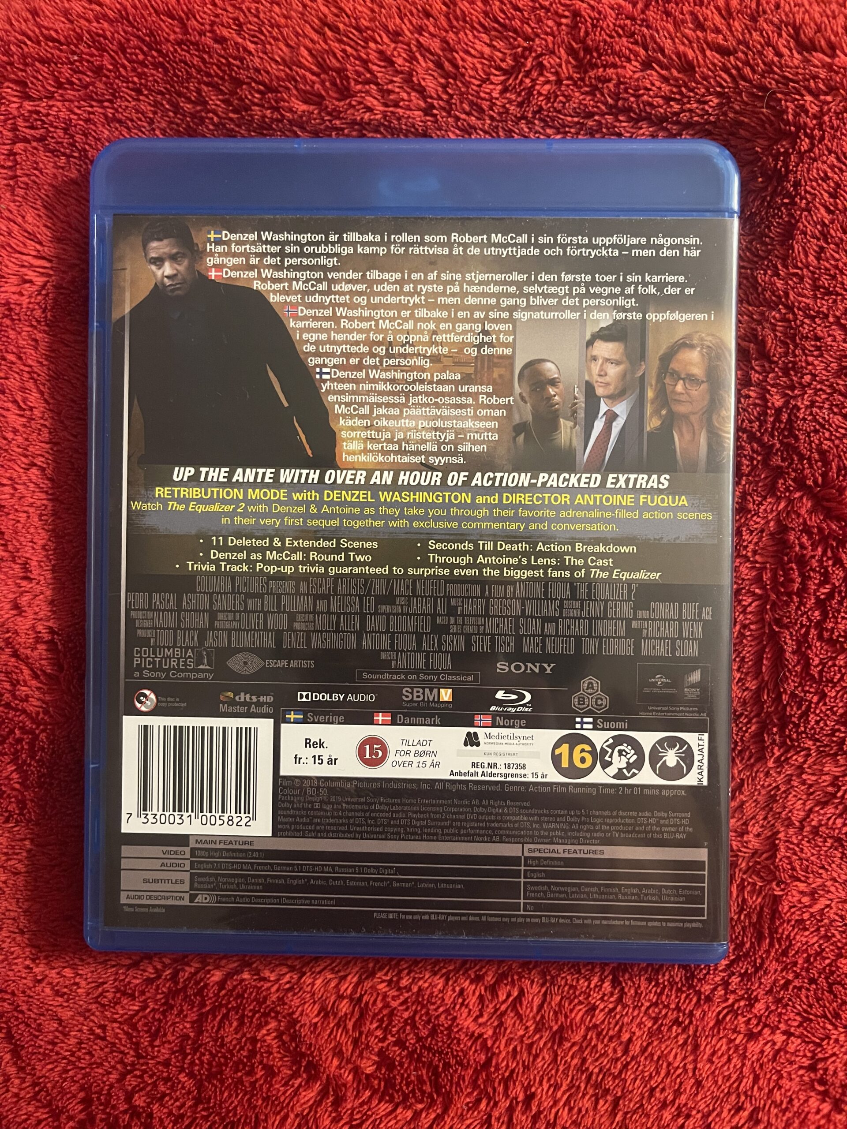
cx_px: 424
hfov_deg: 54.9
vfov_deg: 69.4
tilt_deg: -80.8
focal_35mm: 25
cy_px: 564
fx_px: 816
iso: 640
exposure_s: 1/29
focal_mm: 5.1
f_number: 1.6
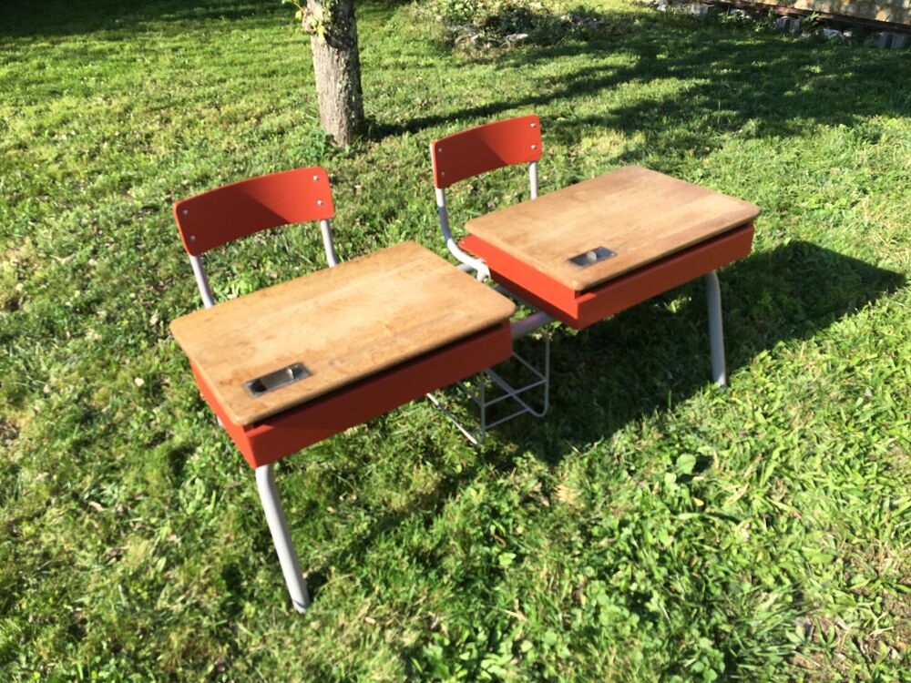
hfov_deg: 61.7
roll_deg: +1.4
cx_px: 456
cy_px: 342
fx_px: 763
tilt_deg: -33.5
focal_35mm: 29
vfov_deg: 48.2
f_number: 2.2
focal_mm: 4.15
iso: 25
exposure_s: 1/663
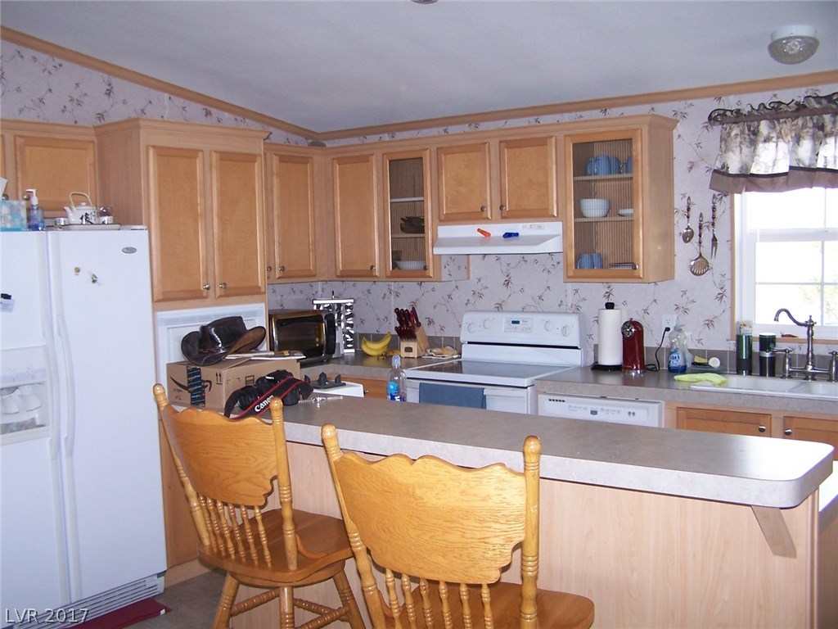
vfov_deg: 37.7
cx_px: 419
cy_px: 314
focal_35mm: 38
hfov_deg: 49.0
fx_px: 920
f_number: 2.8
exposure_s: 1/60
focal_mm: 6.3
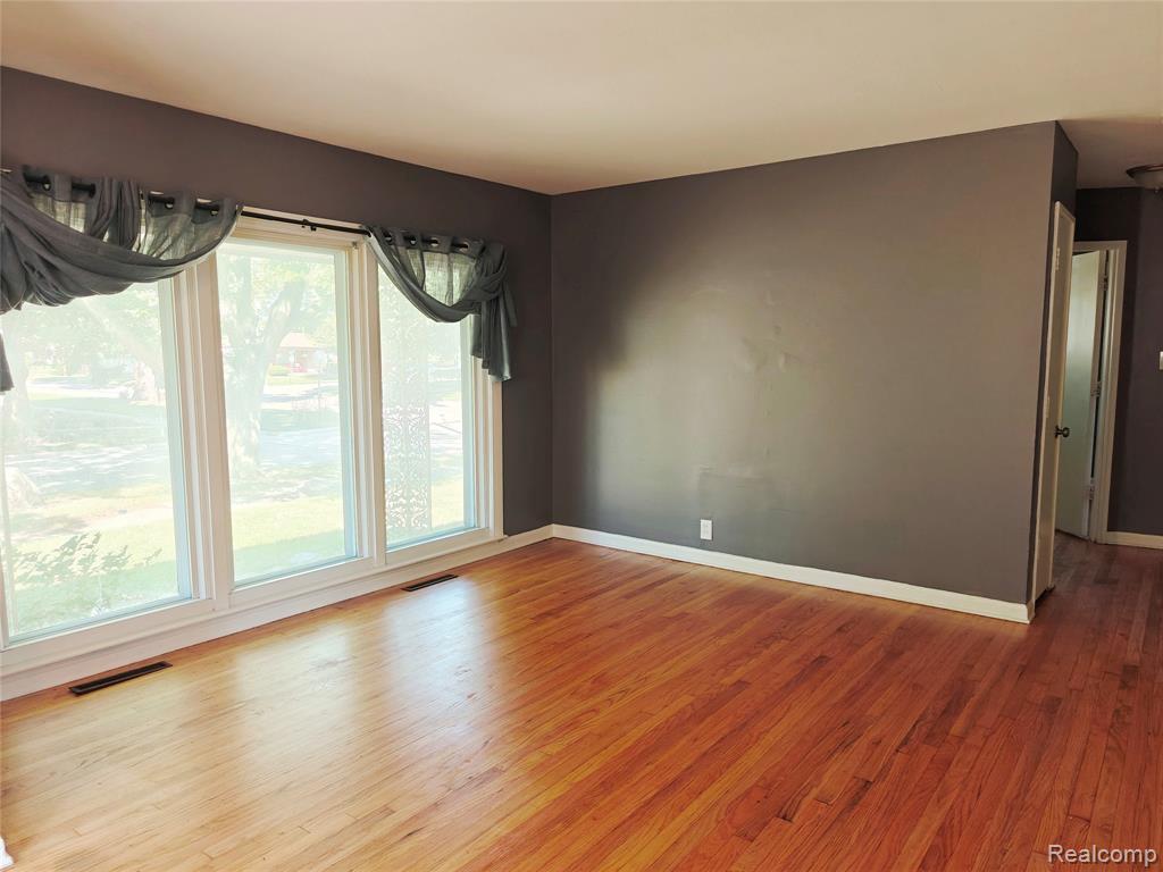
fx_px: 773
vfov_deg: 58.9
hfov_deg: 73.9
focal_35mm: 23
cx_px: 582
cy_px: 436
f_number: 1.6
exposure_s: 1/120
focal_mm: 6.06
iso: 320
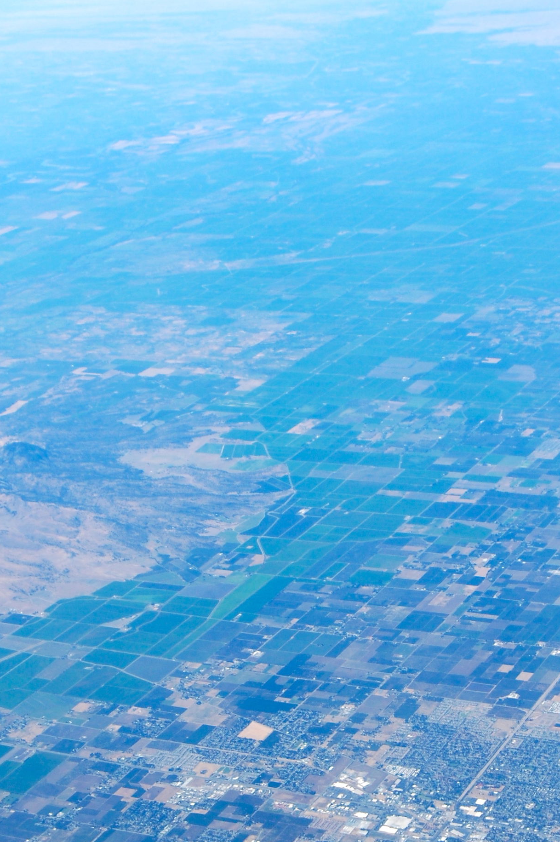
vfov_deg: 24.3
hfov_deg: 16.4
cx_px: 366
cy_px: 622
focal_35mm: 83
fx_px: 1935
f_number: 9
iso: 200
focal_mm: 35
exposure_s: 1/320
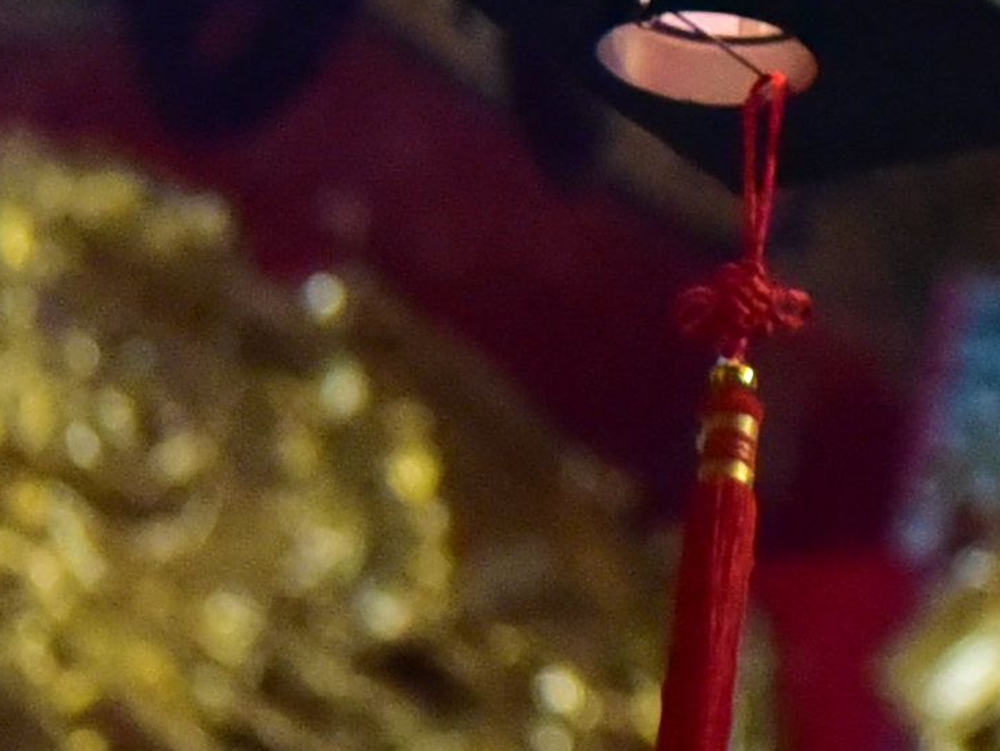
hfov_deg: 3.8
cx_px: 3634
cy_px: -662
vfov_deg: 3.0
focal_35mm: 492
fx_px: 14215
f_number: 4
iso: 8000
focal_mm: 62
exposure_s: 1/320
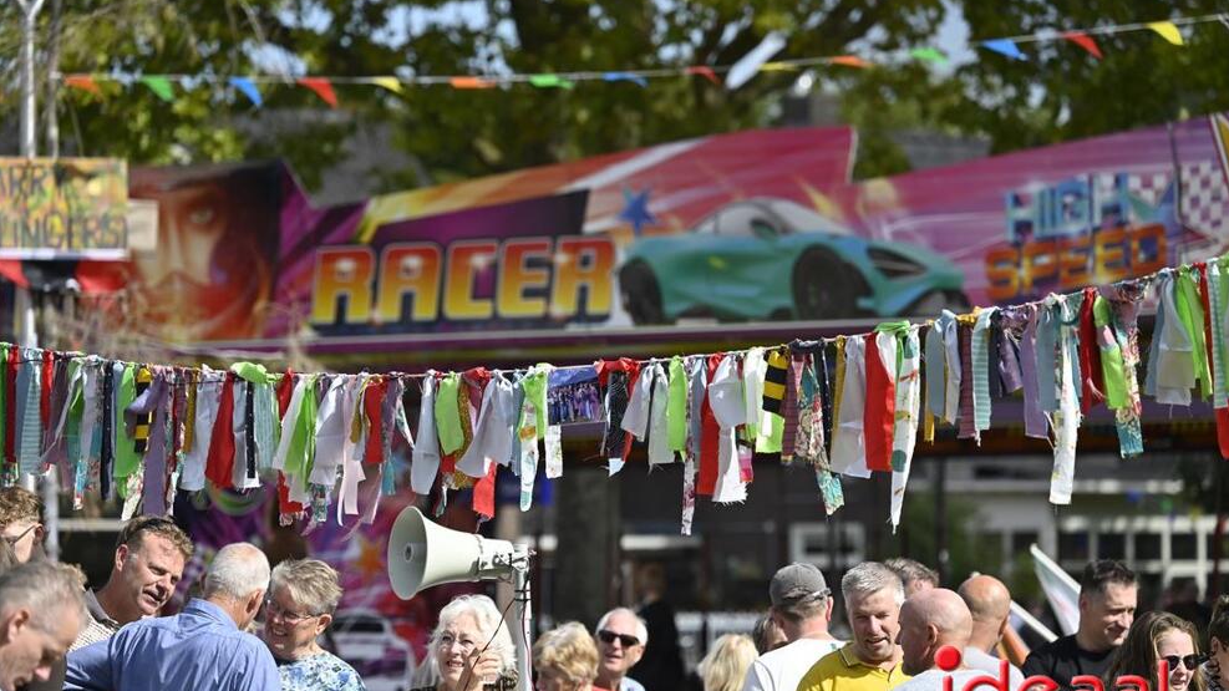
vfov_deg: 5.0
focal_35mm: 242
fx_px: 7886
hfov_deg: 8.9
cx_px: 615
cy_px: 374
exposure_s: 1/2000
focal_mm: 230
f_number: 5.6
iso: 400
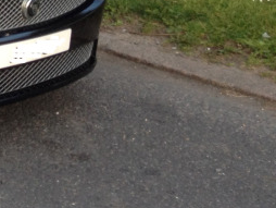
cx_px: -254
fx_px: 1125
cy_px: -60
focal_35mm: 141
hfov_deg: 12.5
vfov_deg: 10.3
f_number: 2.4
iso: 64
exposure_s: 1/60
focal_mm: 4.3
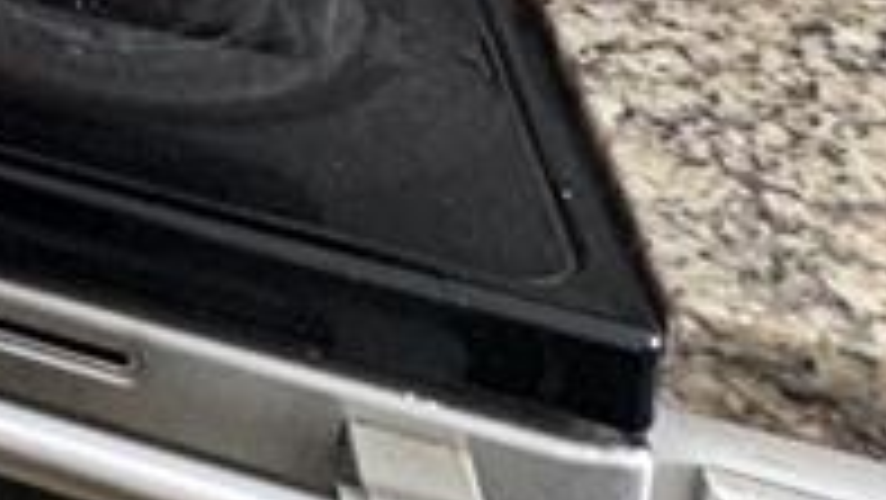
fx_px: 2186
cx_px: -1102
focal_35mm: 93
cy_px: -991
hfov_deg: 15.5
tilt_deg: -8.8
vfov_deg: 9.9
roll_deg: +1.3
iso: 200
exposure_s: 1/99
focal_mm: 2.22
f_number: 2.2
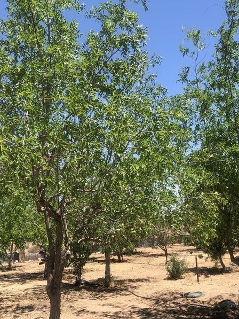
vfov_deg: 46.6
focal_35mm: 40
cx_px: 132
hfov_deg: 35.9
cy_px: 189
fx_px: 368
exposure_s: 1/1372
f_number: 1.8
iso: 20
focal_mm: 4
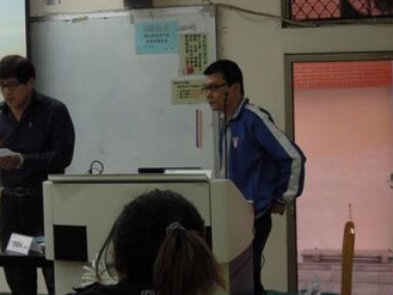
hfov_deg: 22.6
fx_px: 965
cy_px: 89
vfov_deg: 17.3
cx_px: 69
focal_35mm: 85
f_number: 2.6
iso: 160
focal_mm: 7.2
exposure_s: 1/80
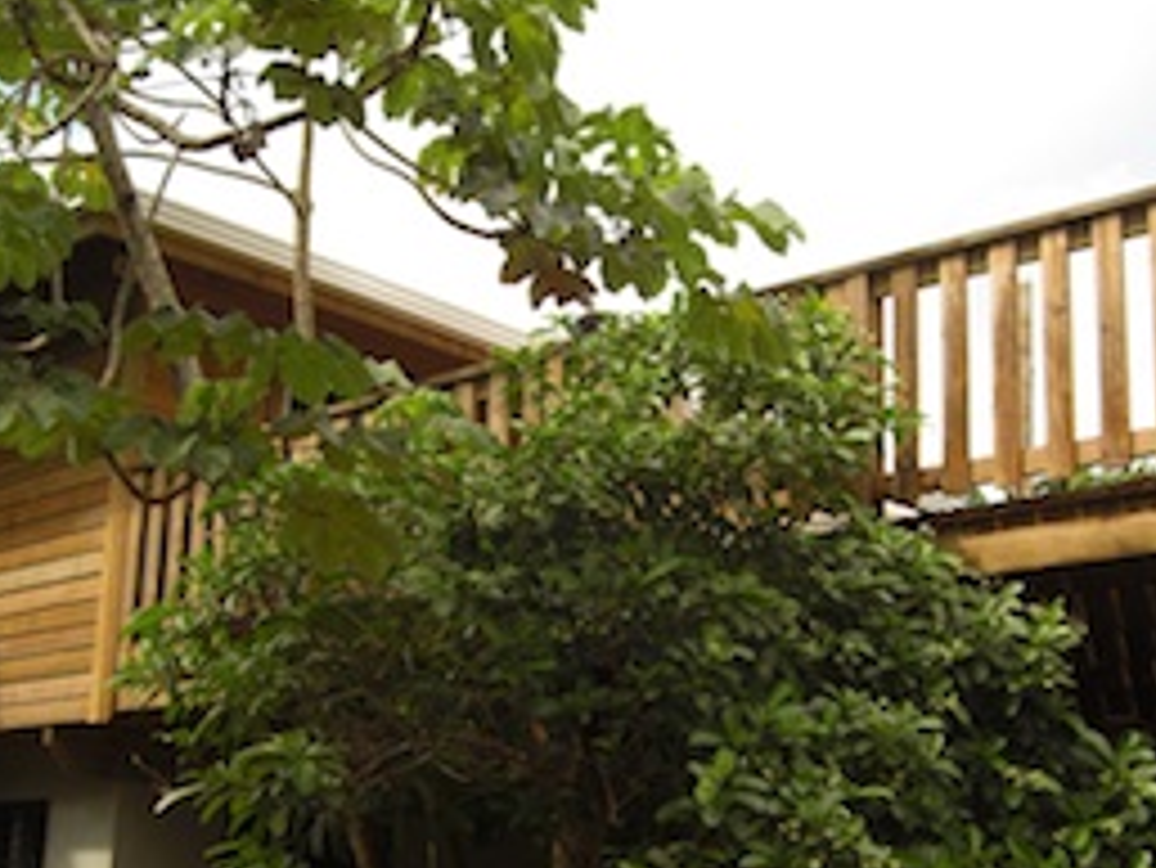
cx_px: 603
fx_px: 1871
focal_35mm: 56
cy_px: 544
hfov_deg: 34.3
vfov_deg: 26.0
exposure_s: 1/640
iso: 64
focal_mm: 6.2
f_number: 2.7
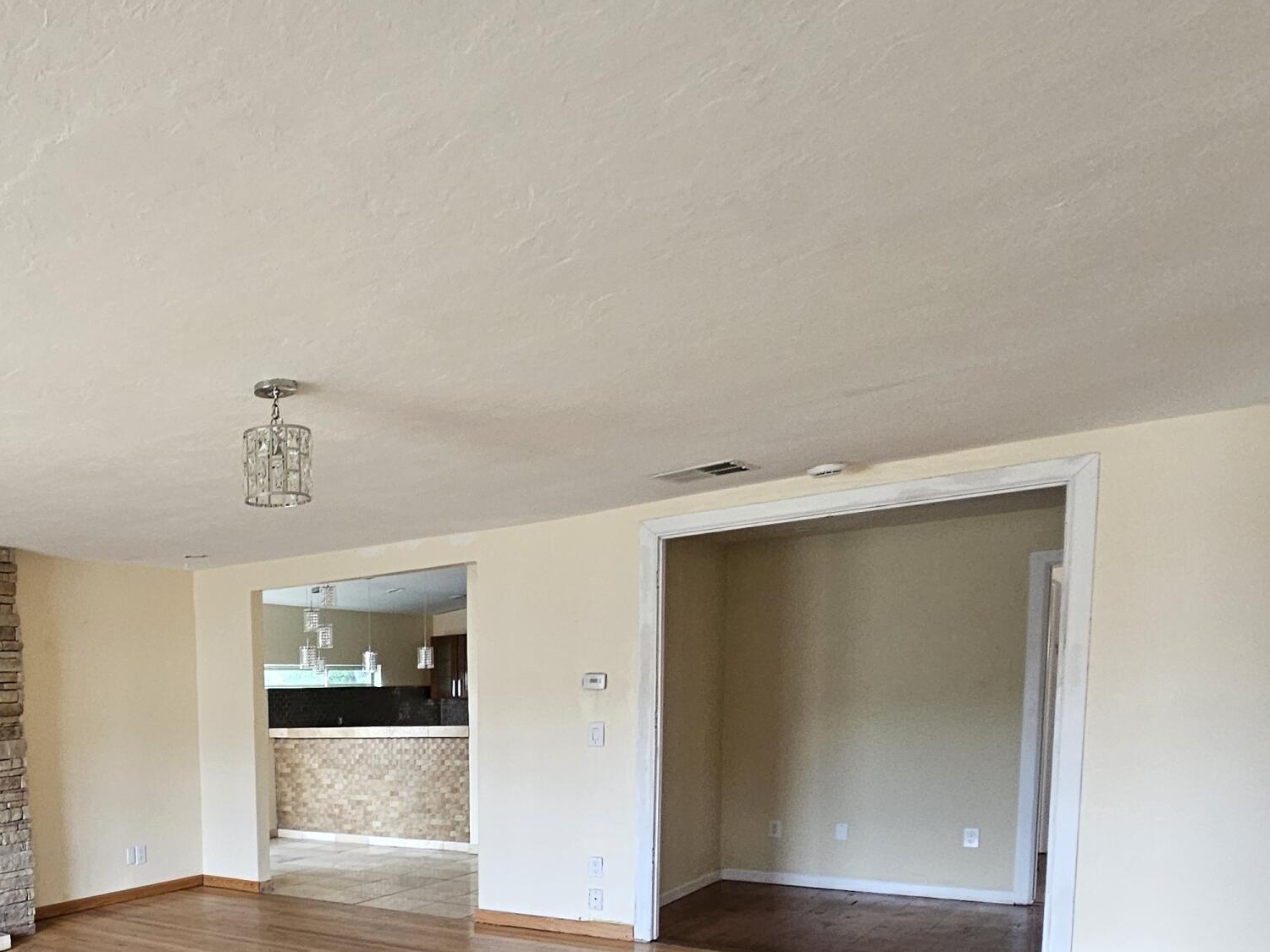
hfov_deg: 60.3
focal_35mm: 26
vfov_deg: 48.8
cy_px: 812
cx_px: 206
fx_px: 954
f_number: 2.2
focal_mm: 2.2
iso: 200
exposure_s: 1/77.4
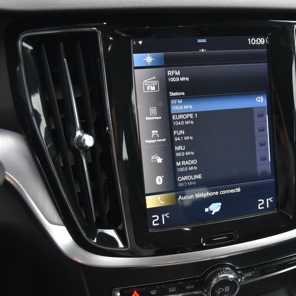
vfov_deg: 37.5
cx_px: 223
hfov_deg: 36.6
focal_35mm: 45
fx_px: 435
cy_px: 140
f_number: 4
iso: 800
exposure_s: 1/60
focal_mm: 22
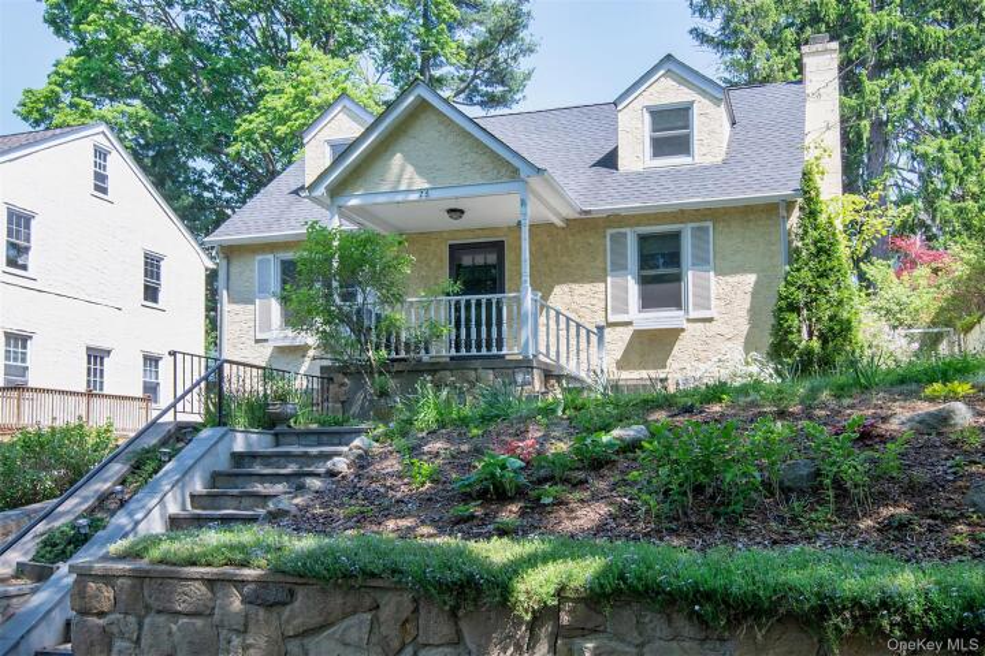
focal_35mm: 30
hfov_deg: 61.9
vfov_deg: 43.6
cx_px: 492
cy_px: 328
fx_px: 821
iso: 640
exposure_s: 1/100
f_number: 14
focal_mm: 20
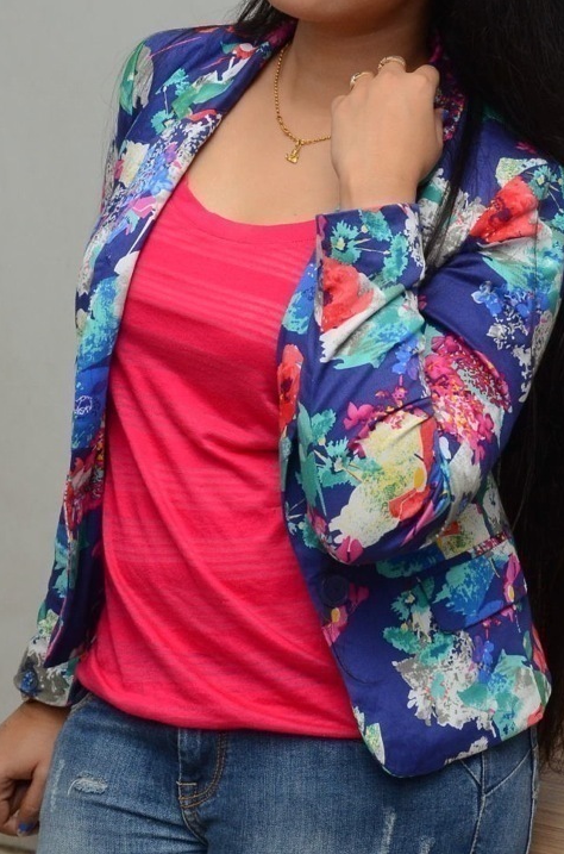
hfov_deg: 12.0
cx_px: 321
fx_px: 2691
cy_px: 336
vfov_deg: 18.0
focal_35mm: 114
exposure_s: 1/125
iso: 1000
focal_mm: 45
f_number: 8
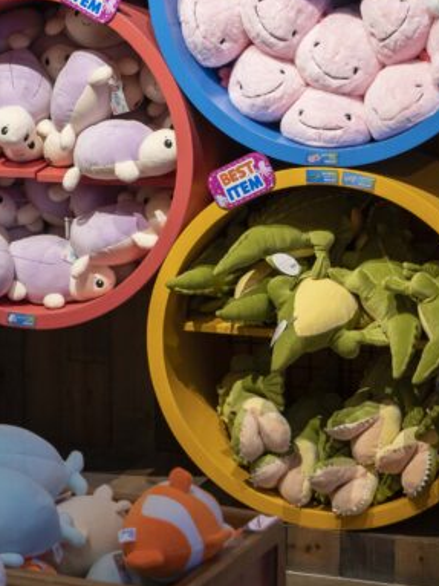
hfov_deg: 13.5
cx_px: 20
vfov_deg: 18.1
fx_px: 1827
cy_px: 120
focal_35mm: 108
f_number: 5.6
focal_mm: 42
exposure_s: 1/160
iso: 1250
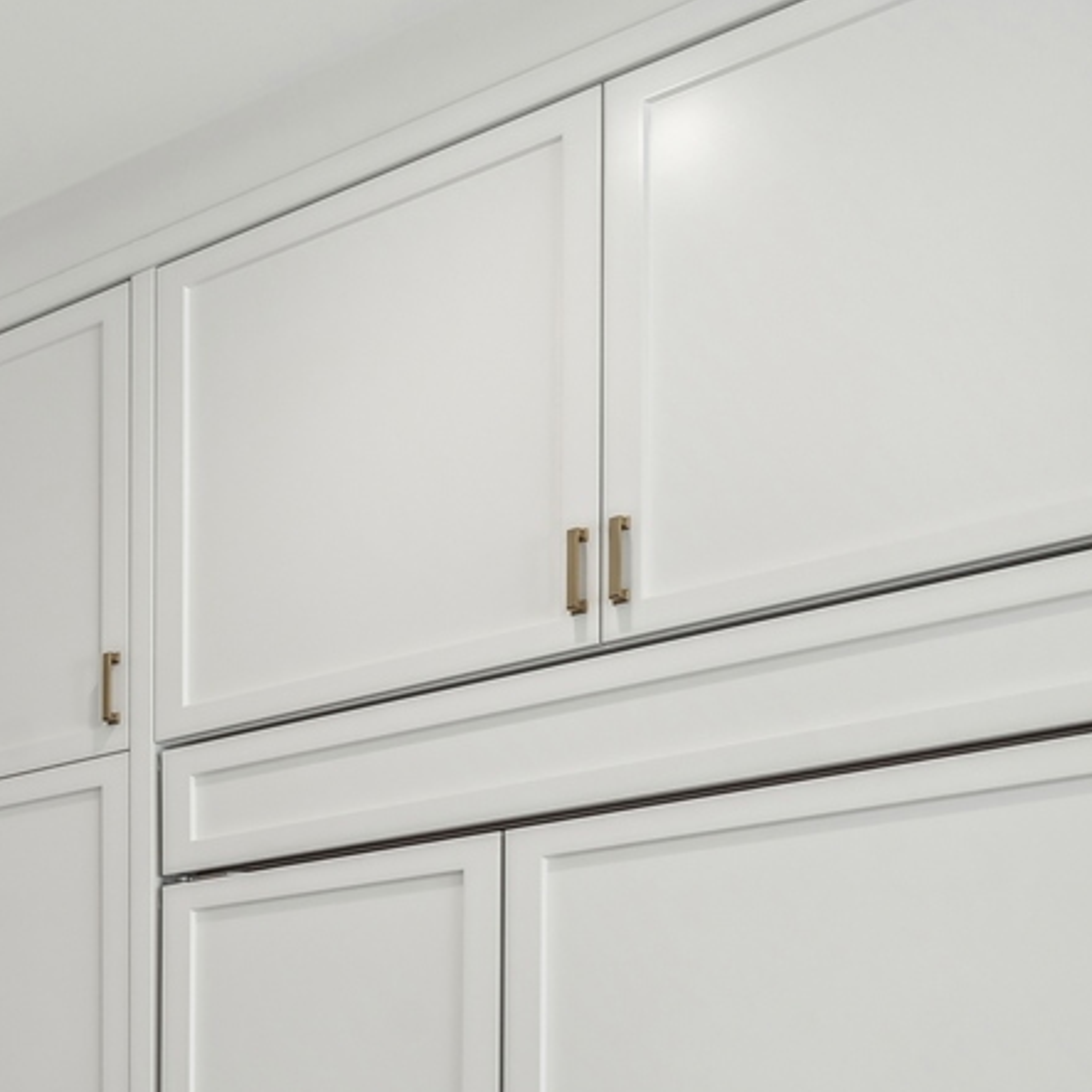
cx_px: -742
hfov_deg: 22.2
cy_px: 1314
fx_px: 1999
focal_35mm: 56
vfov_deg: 27.0
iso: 320
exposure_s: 1/20
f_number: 8
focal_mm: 18
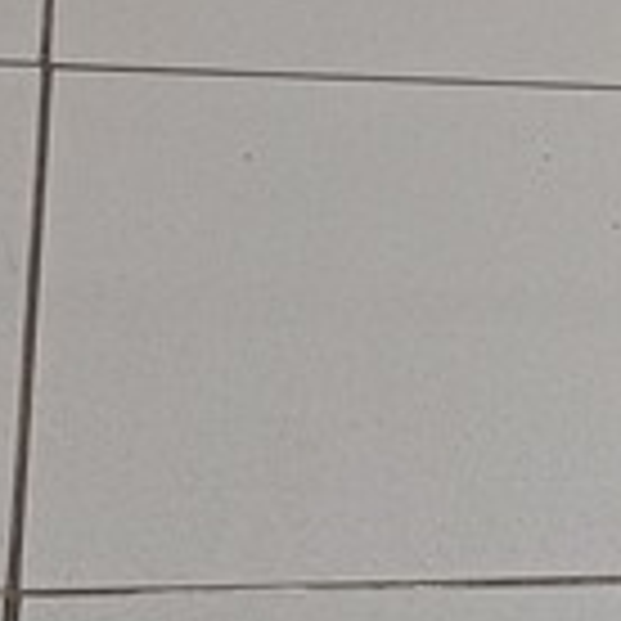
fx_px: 2984
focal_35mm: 147
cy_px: -76
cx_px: 1282
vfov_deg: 11.7
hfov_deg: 10.8
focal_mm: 4.65
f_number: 1.8
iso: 250
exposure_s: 1/50
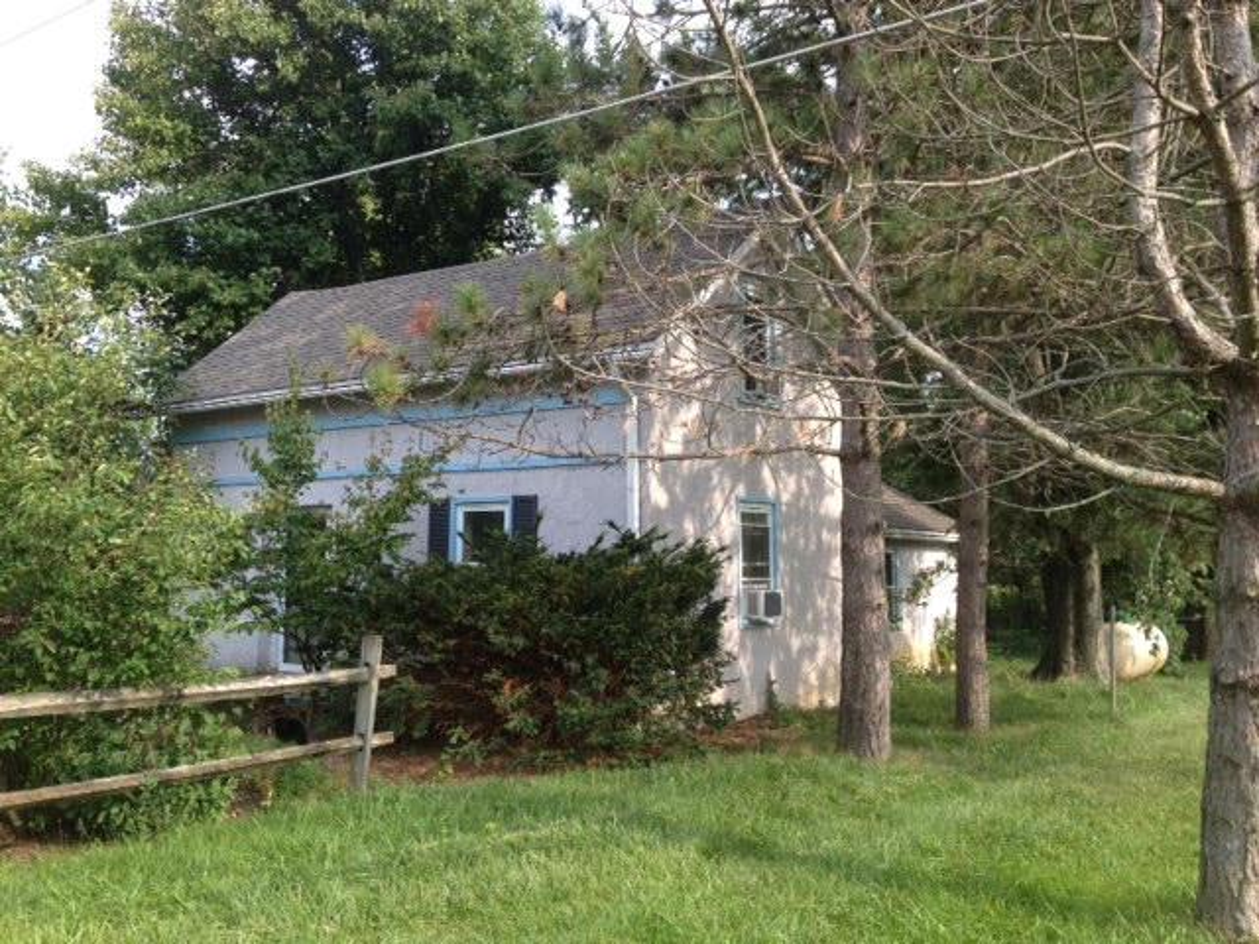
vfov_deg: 40.7
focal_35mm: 35
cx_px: 630
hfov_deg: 52.6
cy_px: 472
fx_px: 1273
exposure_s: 1/361
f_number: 2.4
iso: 50
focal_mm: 4.28
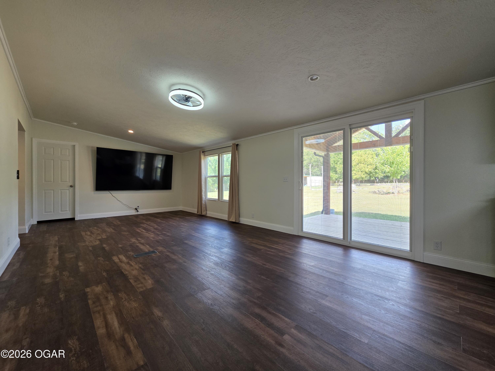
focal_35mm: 13
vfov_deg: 89.9
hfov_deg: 106.2
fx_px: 186
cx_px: 248
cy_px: 186
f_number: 1.9
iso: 100
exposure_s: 1/120
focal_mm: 2.2
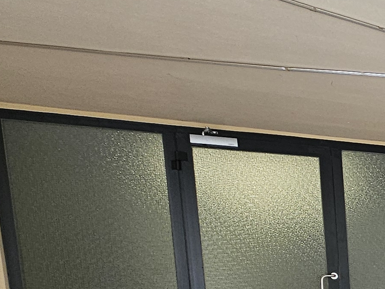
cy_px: 378
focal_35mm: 58
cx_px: 710
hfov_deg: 21.0
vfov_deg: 22.5
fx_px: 645
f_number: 2.2
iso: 50
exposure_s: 1/50
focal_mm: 2.2
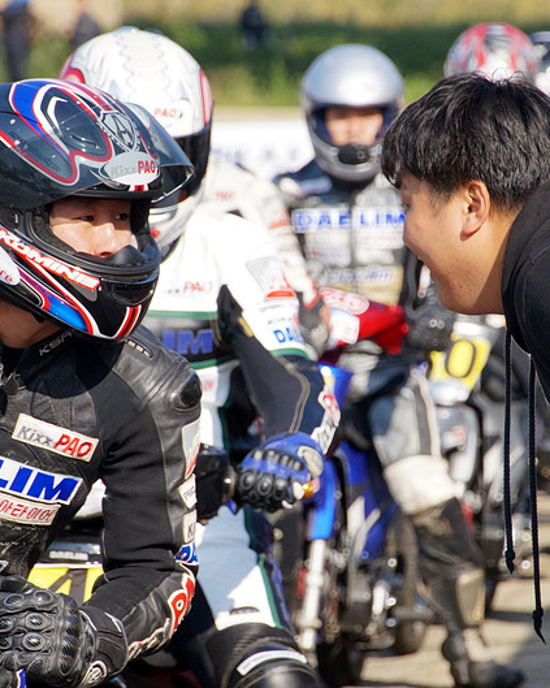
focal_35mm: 383
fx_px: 7795
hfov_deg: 4.0
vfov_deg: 5.1
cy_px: 344
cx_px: 317
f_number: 8
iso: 400
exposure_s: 1/800
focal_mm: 180
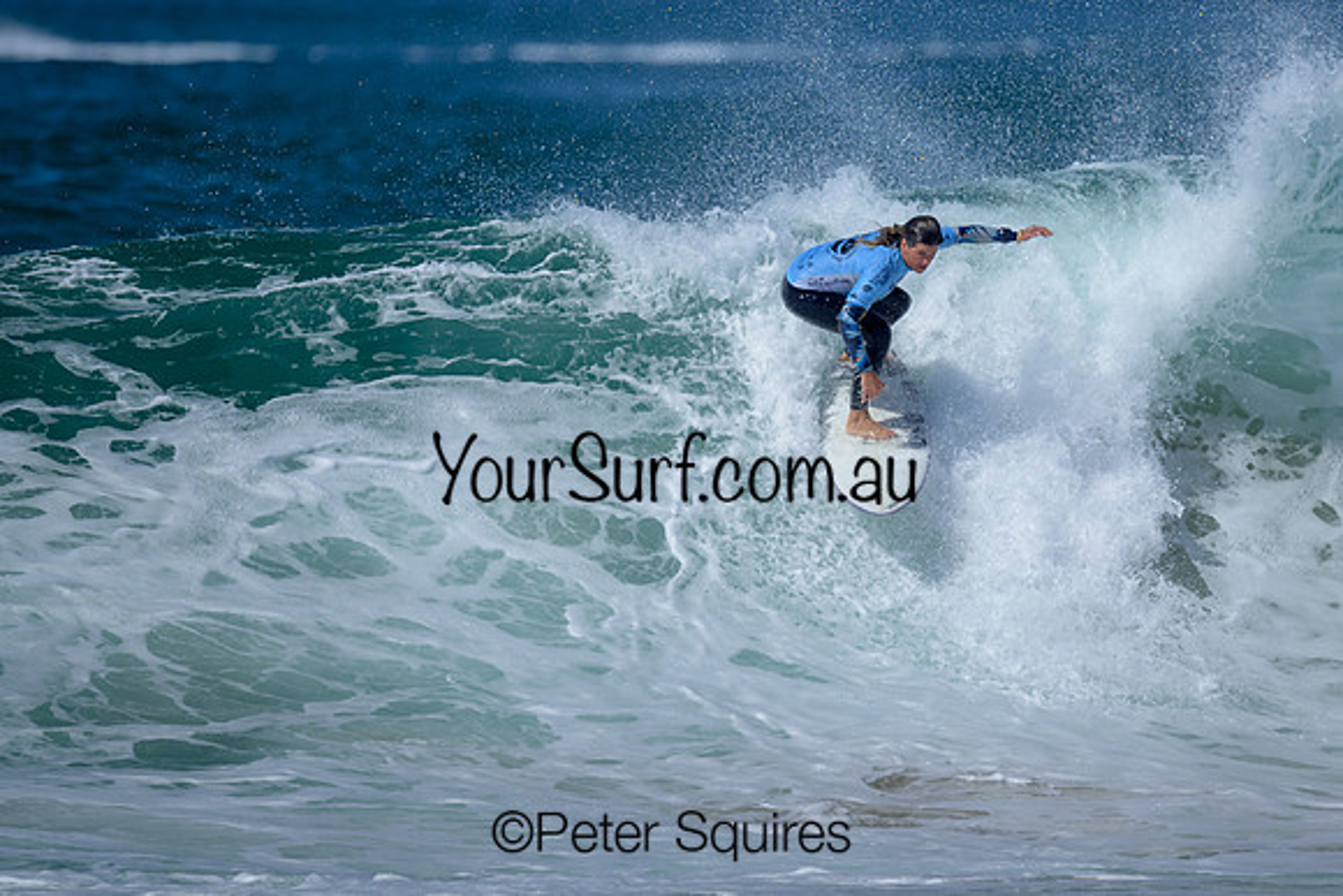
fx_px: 41037
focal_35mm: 1100
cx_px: 723
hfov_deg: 1.9
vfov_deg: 1.3
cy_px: 301
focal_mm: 800
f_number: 6.3
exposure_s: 1/2000
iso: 180
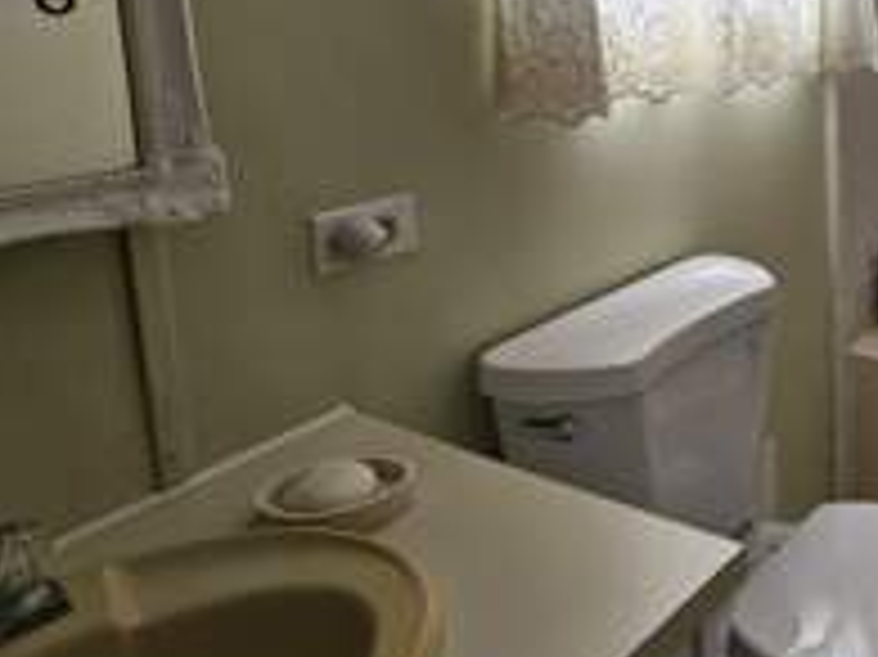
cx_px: 932
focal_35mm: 32
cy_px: 88
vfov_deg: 41.3
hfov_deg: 45.2
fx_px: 811
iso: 100
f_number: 2.2
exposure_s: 1/60
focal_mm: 2.2
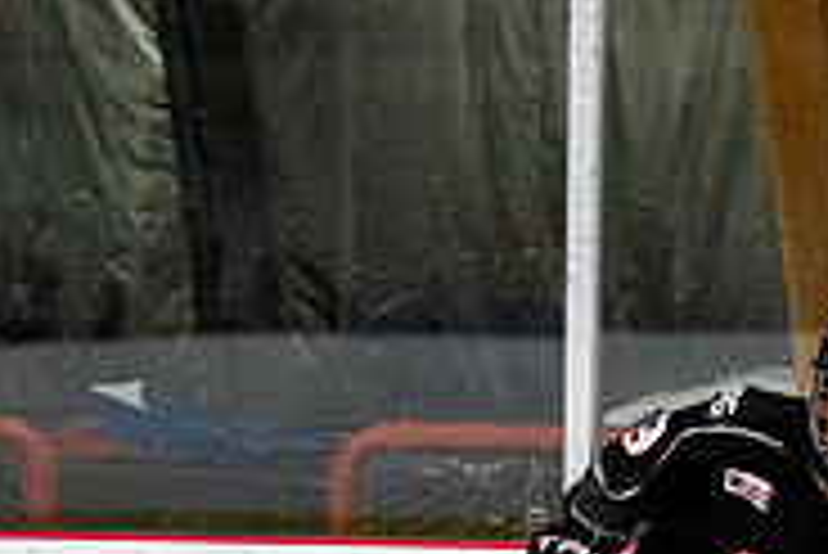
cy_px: 596
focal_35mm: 699
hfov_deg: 2.9
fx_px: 16089
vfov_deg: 2.0
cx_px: 777
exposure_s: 1/640
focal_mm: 112
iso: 2200
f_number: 2.8
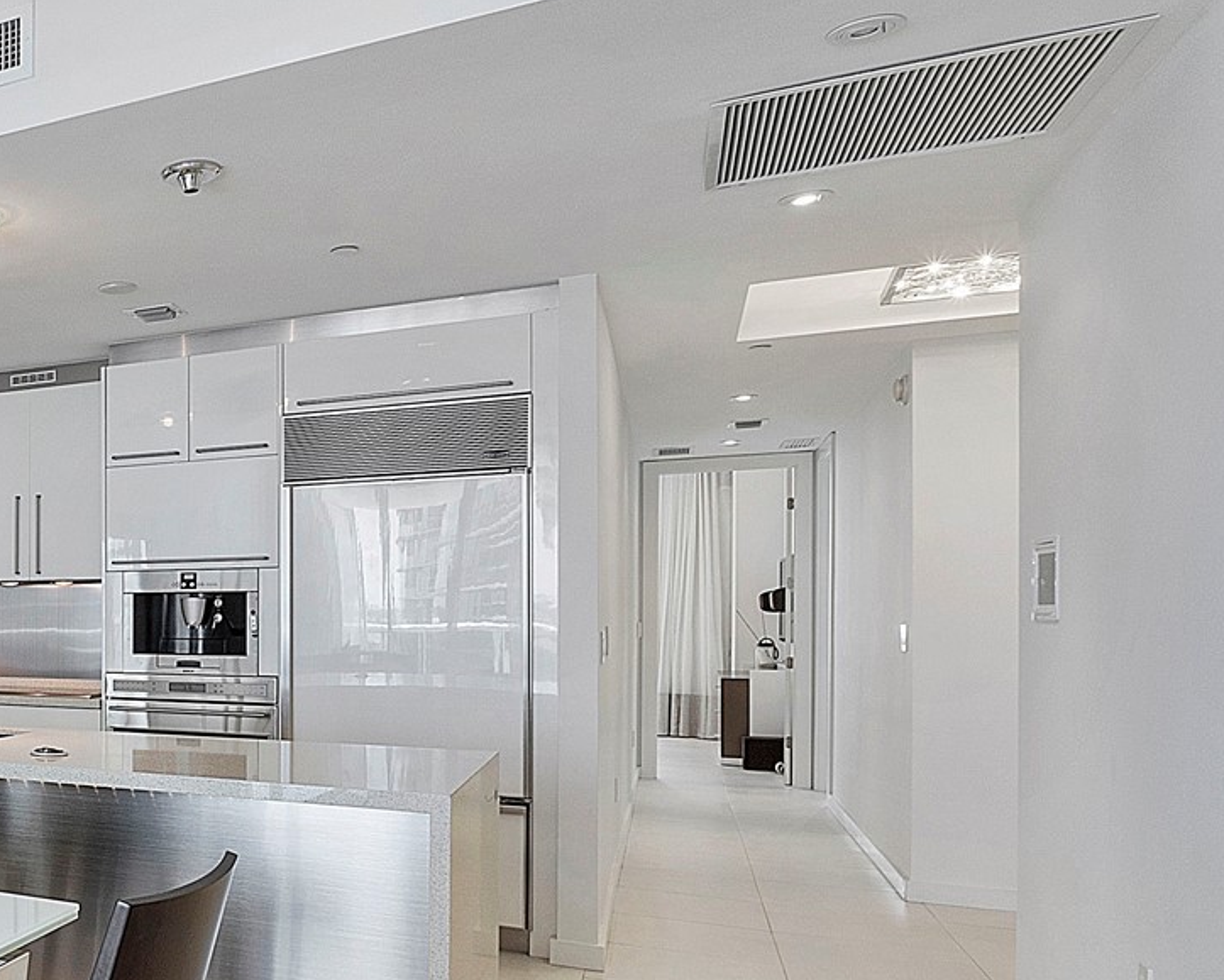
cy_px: 624
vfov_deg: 44.1
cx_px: -172
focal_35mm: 33
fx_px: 1196
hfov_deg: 41.2
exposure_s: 1/15
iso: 250
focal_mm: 10
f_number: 8
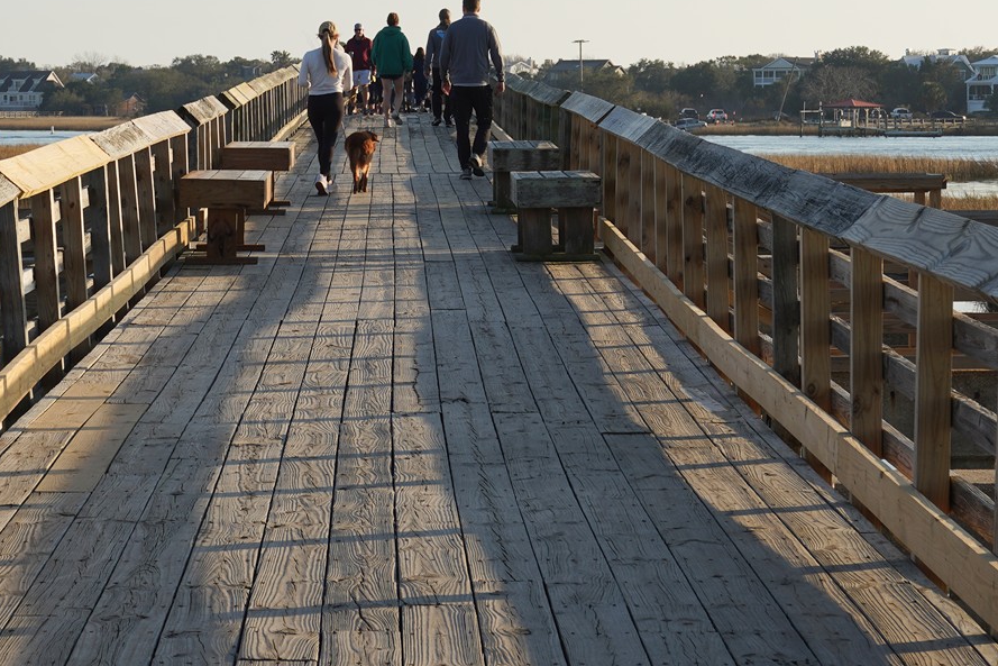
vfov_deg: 10.1
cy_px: 139
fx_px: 3743
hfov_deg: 15.2
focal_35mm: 135
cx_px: 378
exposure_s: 1/100
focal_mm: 60
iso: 100
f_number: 13
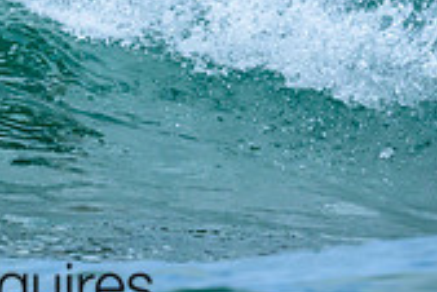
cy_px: -306
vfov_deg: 0.4
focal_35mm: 3673
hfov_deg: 0.6
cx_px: 63
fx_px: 44623
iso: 450
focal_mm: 800
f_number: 6.3
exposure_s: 1/3200
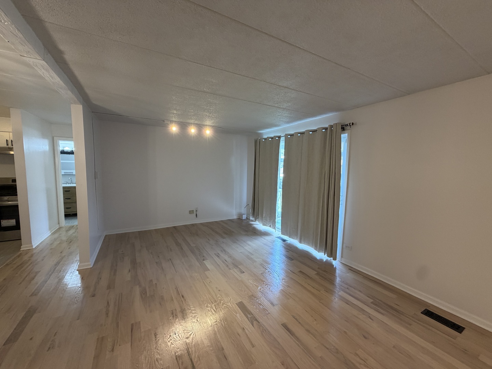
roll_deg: -0.9
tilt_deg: -5.6
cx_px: 246
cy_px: 184
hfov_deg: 102.1
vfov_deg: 85.7
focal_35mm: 14
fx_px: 199
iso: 200
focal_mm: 2.22
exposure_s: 1/60
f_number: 2.2
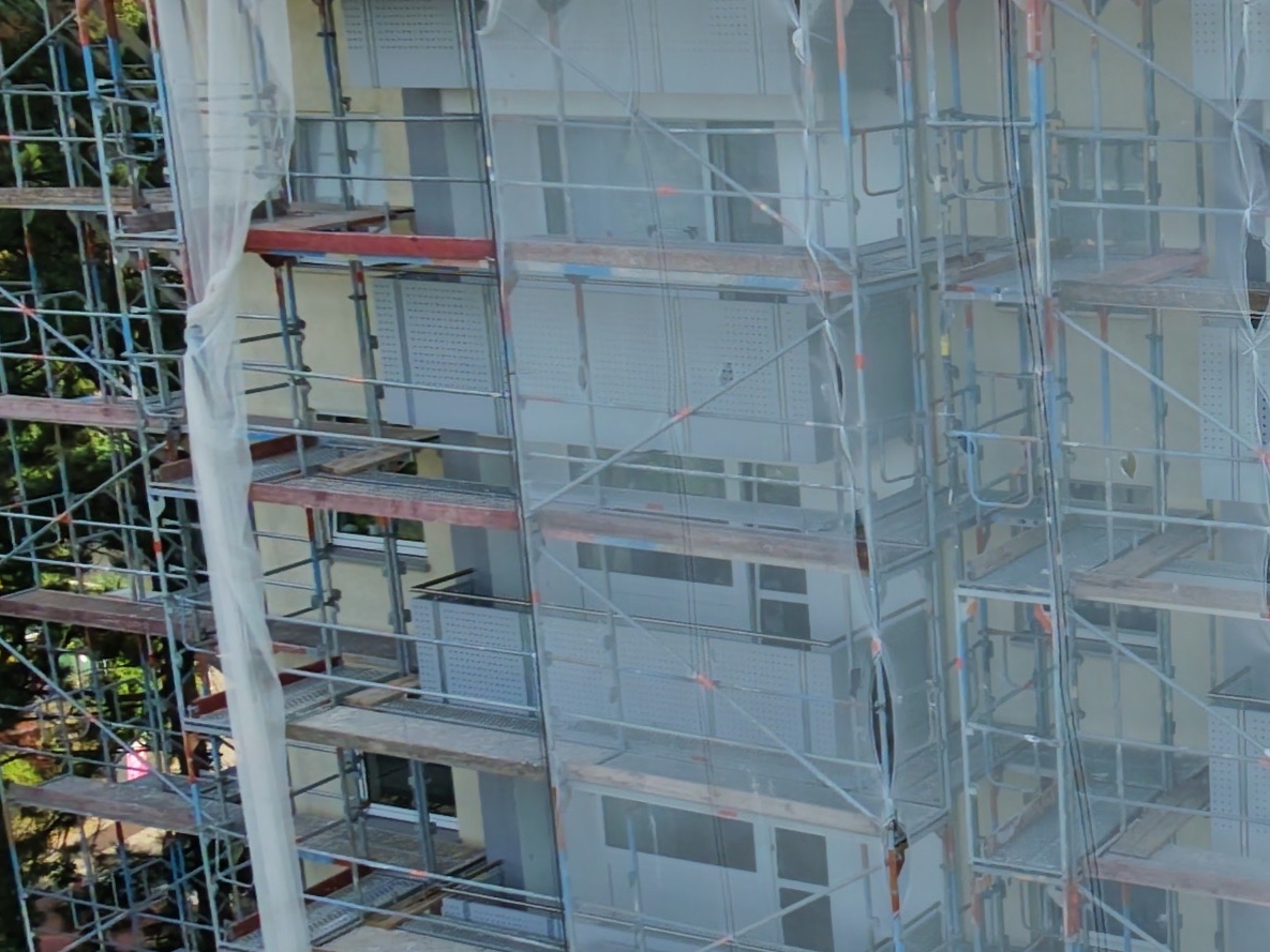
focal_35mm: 54
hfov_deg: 31.6
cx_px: 1386
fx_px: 1981
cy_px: 486
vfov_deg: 27.0
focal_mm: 3.05
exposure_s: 1/400
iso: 100
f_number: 2.2
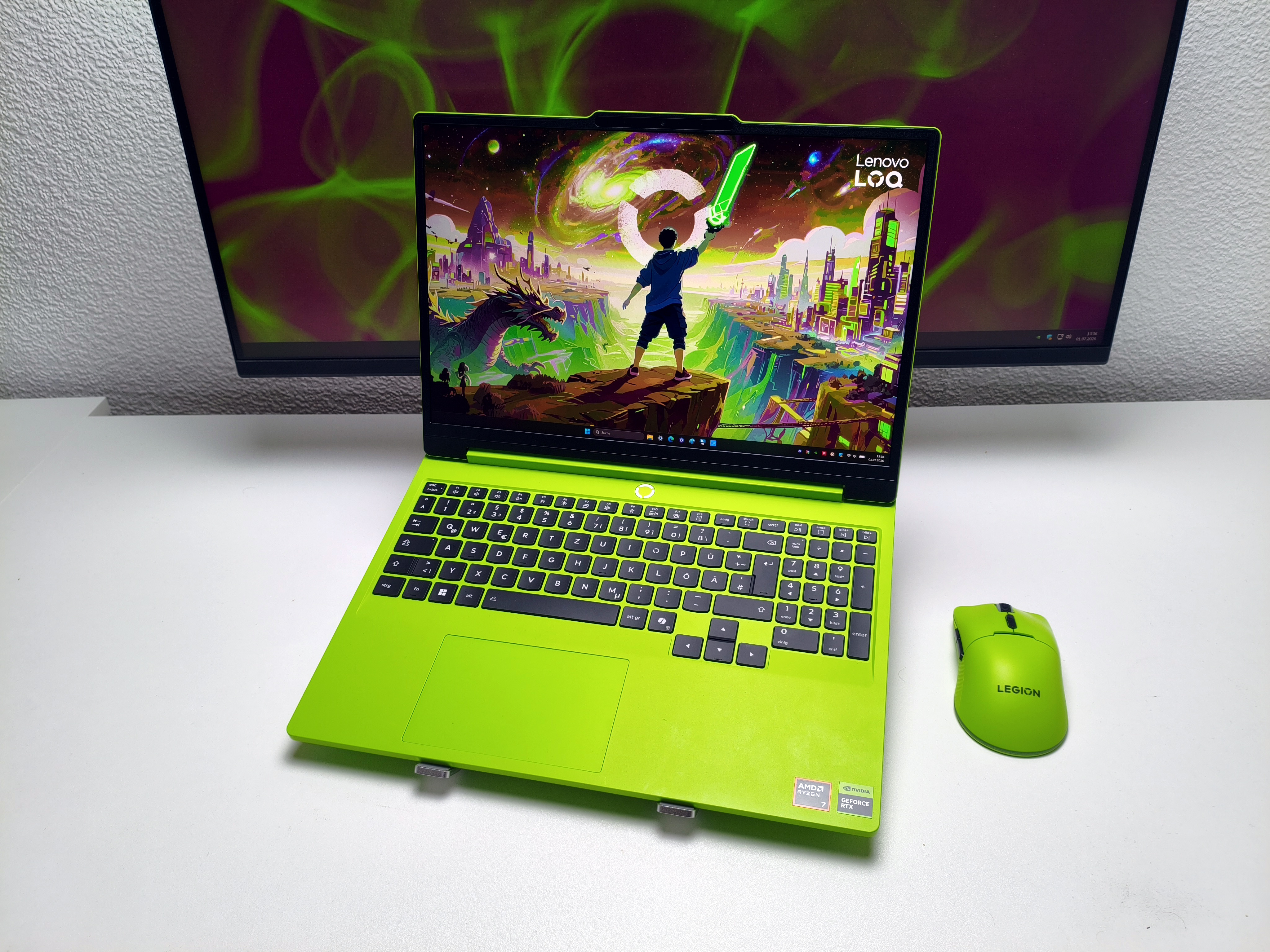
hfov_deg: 67.3
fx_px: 954
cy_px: 476
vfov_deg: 53.1
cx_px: 635
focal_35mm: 26
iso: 100
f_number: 1.5
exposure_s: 1/99.8
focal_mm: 4.94
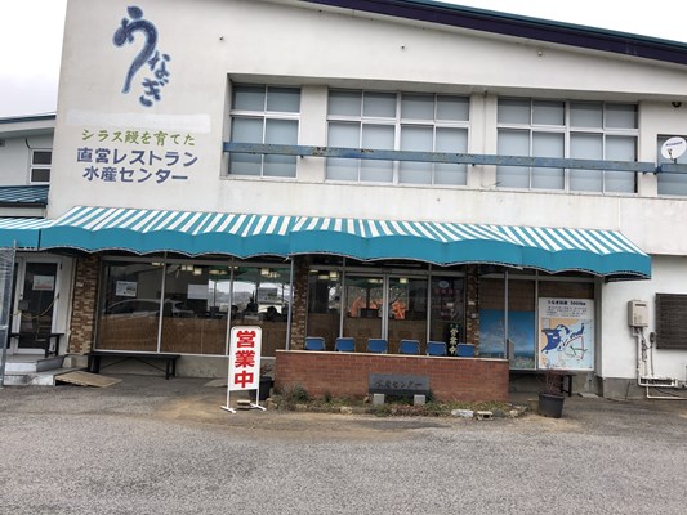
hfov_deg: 63.4
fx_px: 556
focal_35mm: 28
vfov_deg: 49.8
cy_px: 258
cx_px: 344
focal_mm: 3.99
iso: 20
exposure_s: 1/454
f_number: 1.8
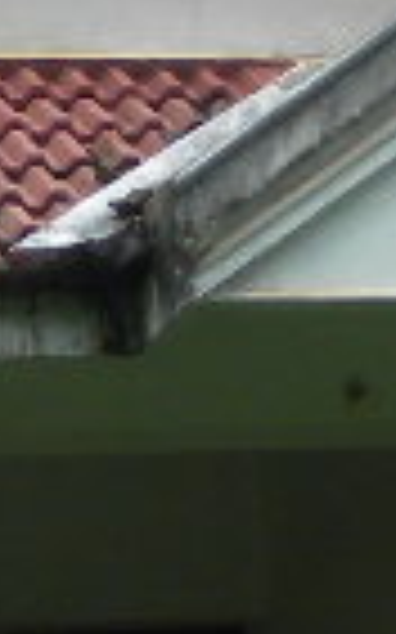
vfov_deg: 7.6
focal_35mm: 270
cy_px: 922
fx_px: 4667
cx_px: -108
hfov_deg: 4.8
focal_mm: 6.3
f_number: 4.6
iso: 80
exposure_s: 1/196
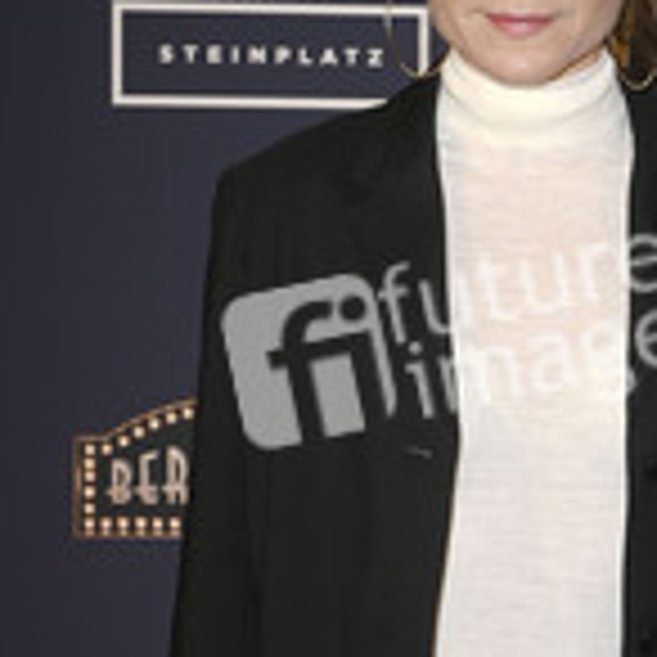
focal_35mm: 140
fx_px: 3006
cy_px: 567
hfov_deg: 12.4
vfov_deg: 12.4
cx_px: 585
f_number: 5.6
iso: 320
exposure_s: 1/250
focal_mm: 60
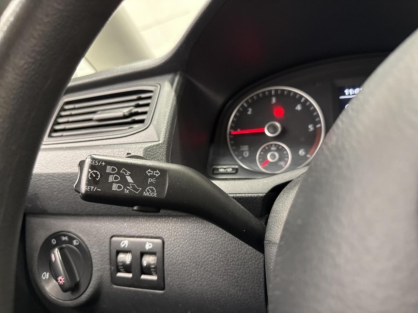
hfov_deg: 71.6
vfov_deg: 56.8
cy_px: 156
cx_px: 209
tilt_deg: -14.2
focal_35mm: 24
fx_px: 290
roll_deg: +7.6
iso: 640
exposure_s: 1/33
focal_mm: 6.76
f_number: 1.78
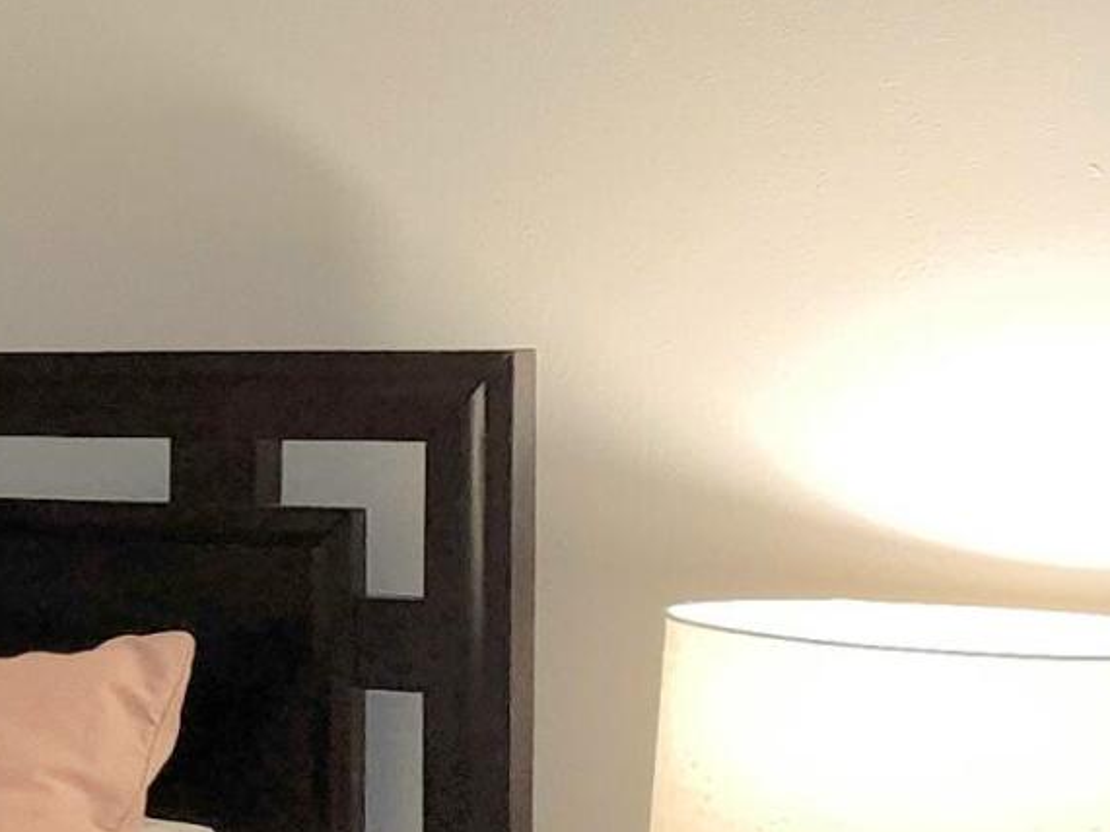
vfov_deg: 12.7
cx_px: -1641
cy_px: 589
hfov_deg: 12.7
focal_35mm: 116
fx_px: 3719
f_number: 1.8
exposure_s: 1/40
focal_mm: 6.4
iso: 125
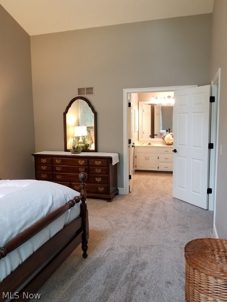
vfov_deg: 67.3
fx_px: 227
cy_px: 151
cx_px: 114
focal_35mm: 26
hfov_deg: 53.1
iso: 200
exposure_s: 1/30
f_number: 1.7
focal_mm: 4.25
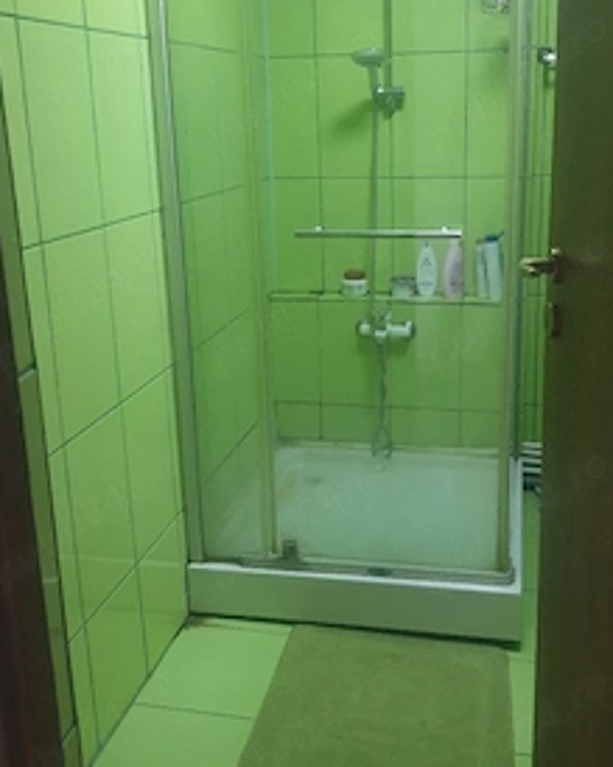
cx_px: 355
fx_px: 840
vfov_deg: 49.0
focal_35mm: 37
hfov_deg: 40.0
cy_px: 336
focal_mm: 4.3
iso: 250
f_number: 1.5
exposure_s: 1/36.1
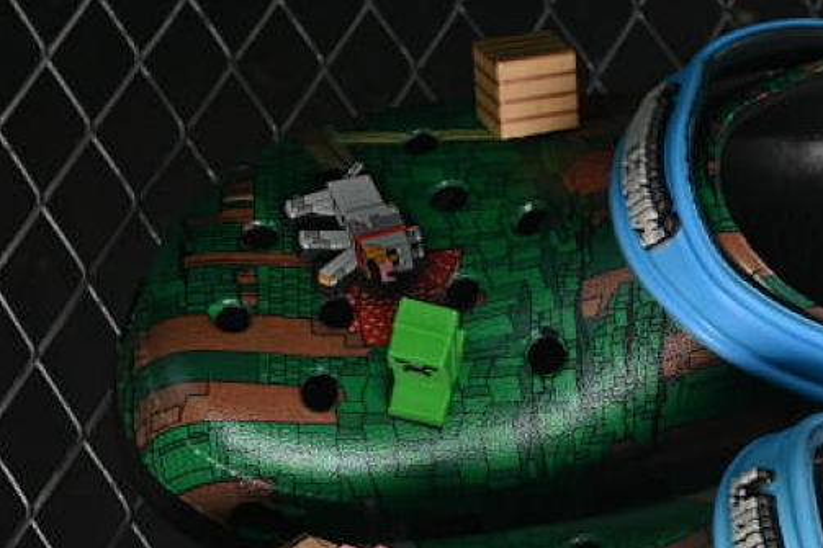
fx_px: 3679
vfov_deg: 8.5
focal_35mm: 161
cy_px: 537
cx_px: 753
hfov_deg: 12.7
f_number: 6.3
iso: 160
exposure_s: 1/50
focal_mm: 50
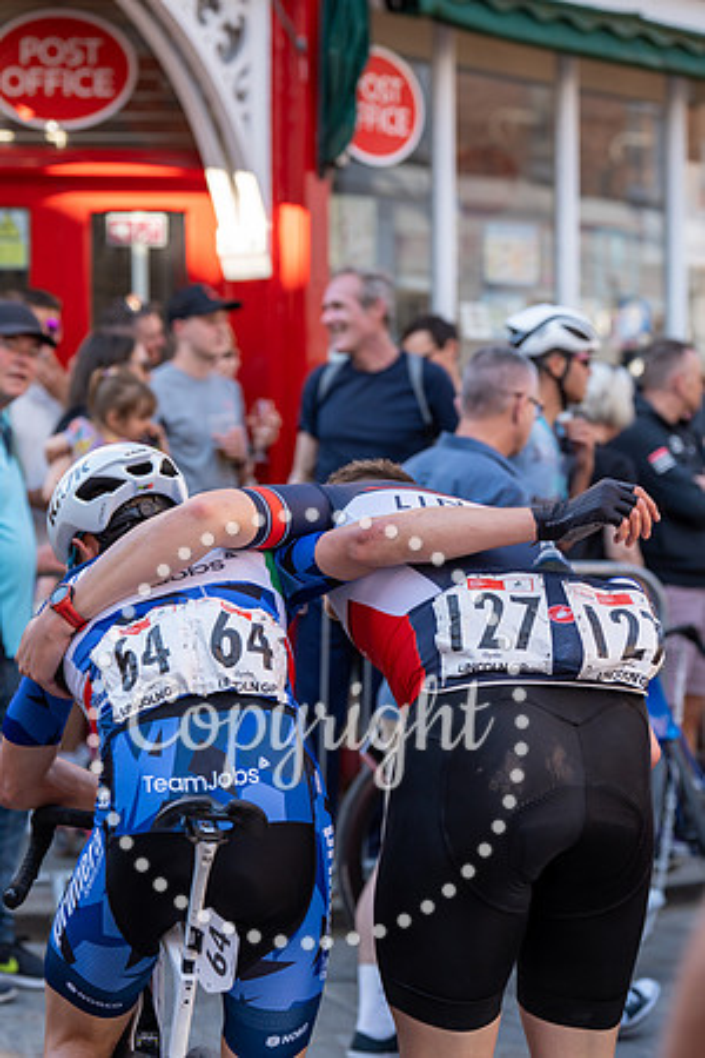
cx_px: 352
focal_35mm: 95
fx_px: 2790
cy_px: 529
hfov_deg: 14.4
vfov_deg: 21.5
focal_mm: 95
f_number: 4
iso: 640
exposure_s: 1/1000
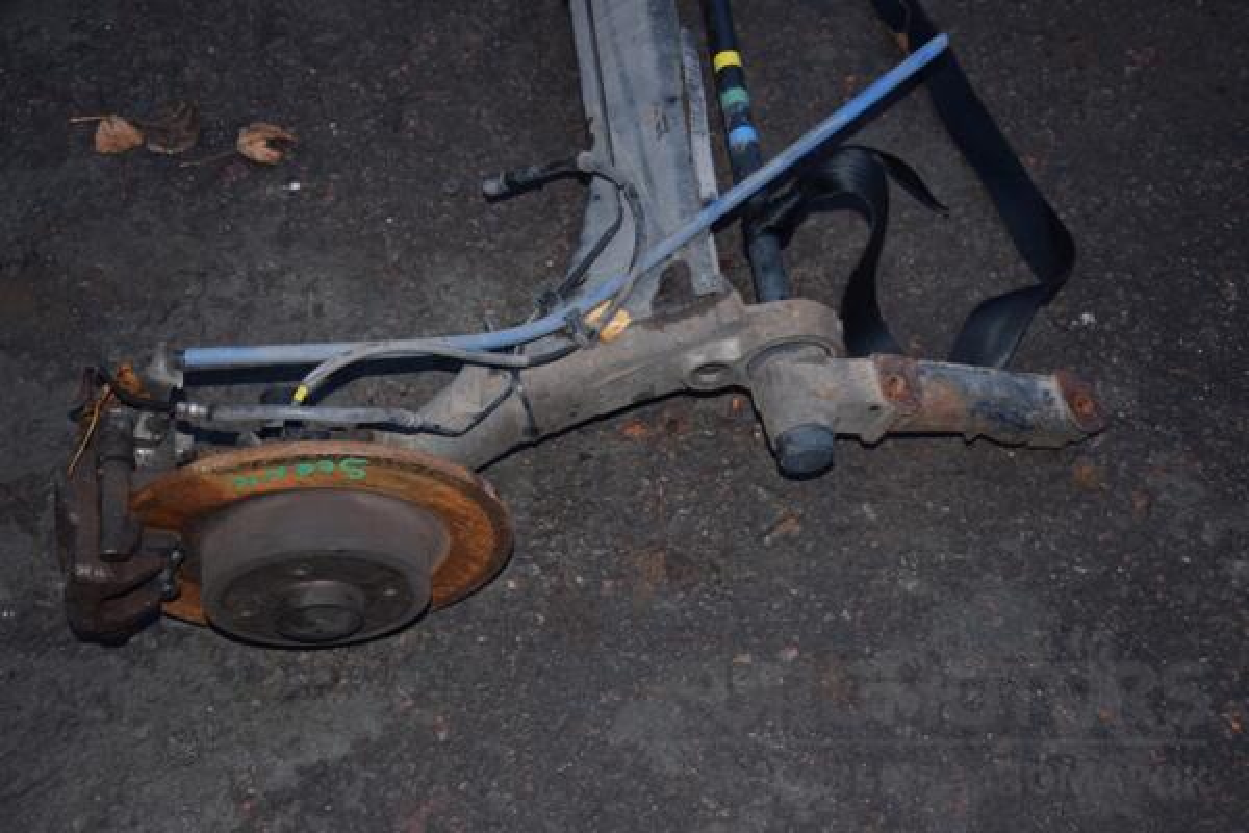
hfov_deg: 41.1
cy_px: 416
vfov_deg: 28.1
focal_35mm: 48
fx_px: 1665
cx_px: 624
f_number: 5
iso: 800
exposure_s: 1/60
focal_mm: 32
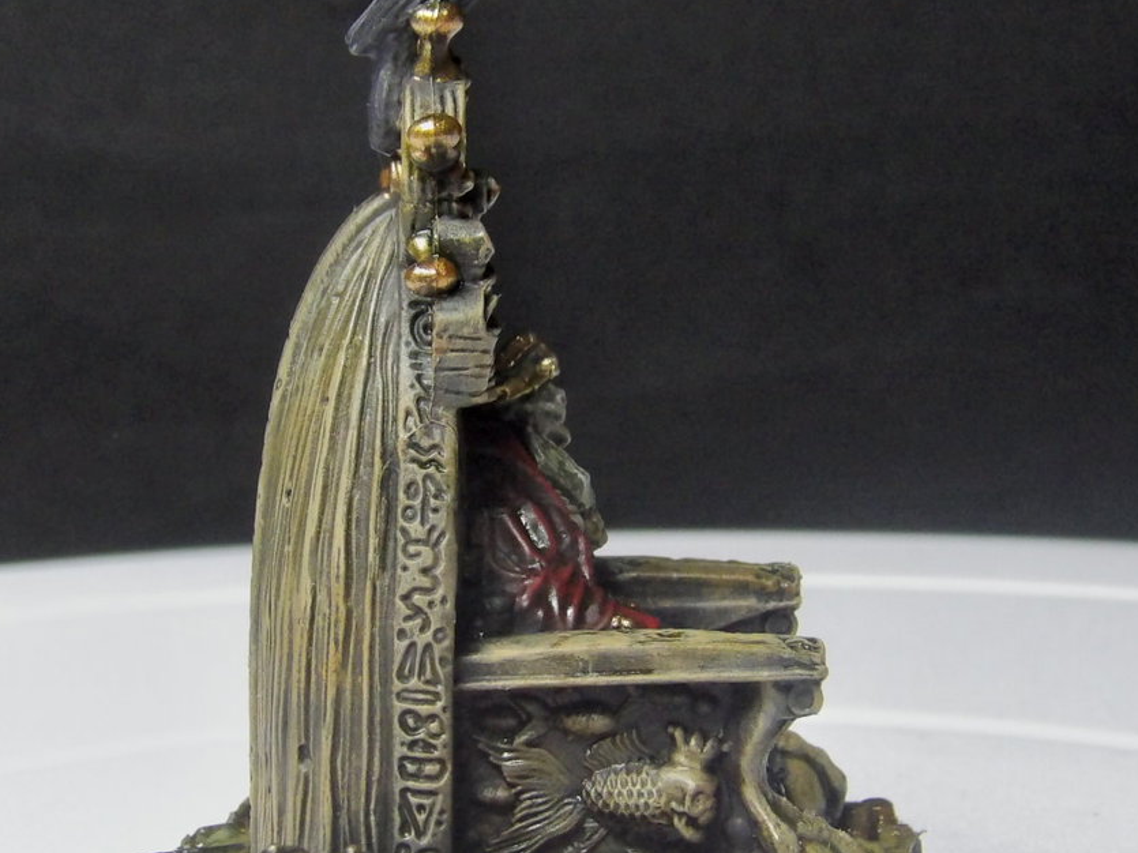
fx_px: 4536
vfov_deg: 10.7
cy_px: 432
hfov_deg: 14.3
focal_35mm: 138
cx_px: 545
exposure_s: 1/27
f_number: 4.1
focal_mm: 13
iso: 715
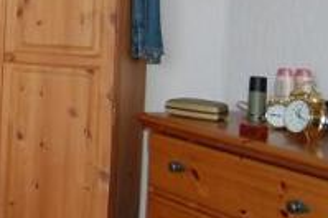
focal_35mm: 89
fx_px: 810
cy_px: -4
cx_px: -185
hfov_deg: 19.5
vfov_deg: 15.0
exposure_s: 1/60
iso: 400
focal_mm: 18
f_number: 3.5
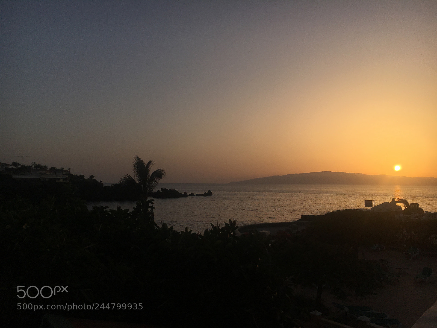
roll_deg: +0.0
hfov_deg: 61.7
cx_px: 218
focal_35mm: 29
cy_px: 164
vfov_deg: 48.2
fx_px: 366
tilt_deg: +2.4
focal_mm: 4.15
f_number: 2.2
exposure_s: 1/3846
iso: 25
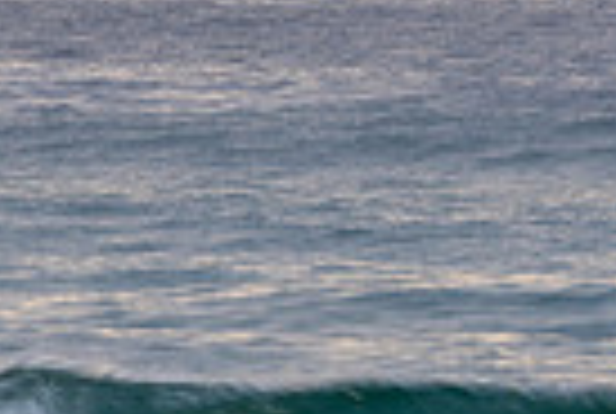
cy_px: 537
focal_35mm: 1035
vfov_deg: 1.3
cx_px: -102
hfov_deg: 2.0
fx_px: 17748
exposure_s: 1/13
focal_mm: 200
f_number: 20
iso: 64
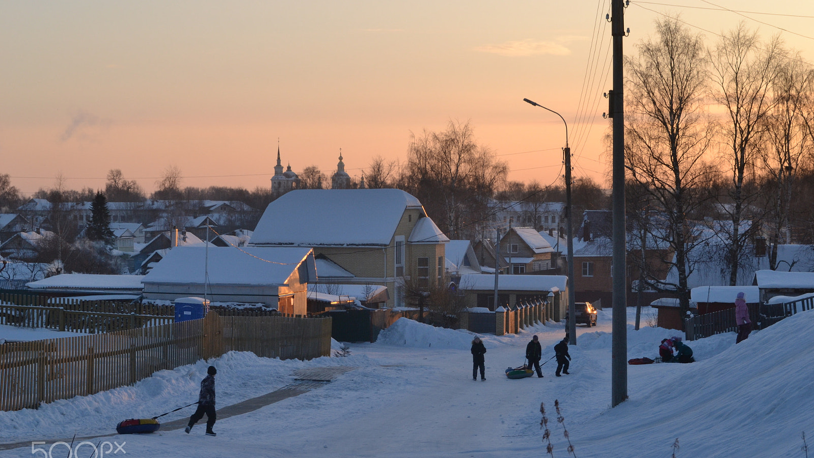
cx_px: 407
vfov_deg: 14.0
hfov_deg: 24.6
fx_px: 1868
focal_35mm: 87
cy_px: 249
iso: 400
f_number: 11
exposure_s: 1/160
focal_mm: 55
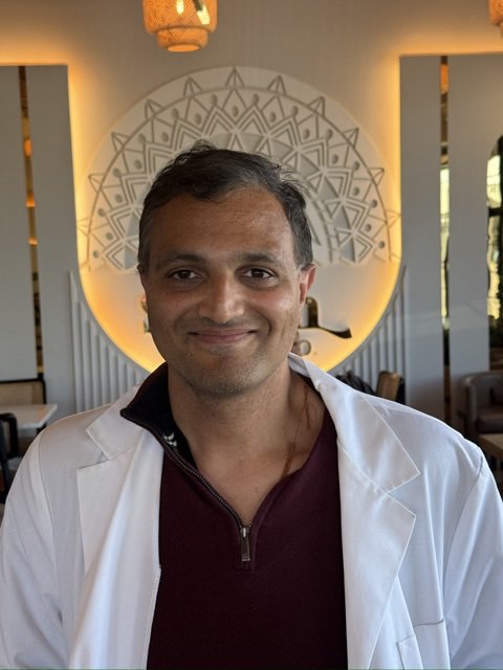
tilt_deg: -4.7
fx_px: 930
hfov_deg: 30.3
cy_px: 335
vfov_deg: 39.7
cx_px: 252
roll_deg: +1.4
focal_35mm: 48
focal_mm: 6.76
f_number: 1.78
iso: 125
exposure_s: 1/199
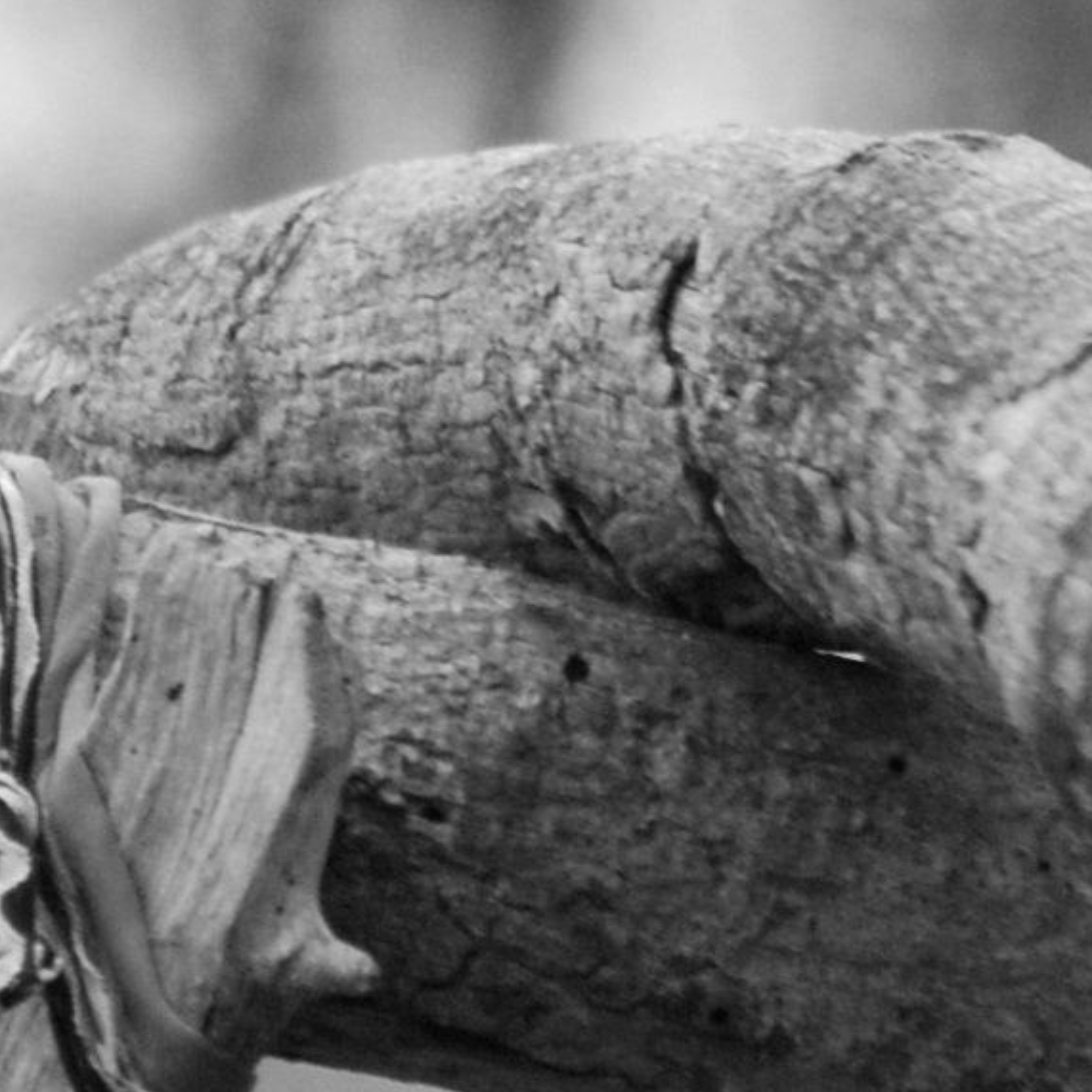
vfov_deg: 2.3
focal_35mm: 778
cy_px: 1501
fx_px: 27767
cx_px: -356
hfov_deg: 2.3
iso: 400
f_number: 4.2
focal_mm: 120
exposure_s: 1/160
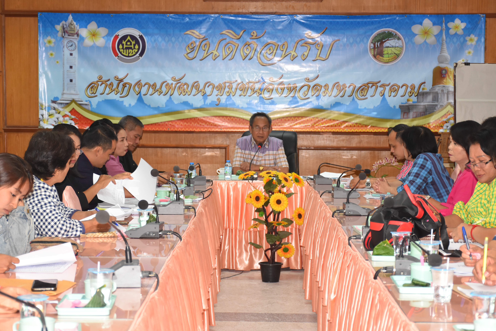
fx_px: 1006
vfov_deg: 18.7
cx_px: 246
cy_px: 164
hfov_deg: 27.7
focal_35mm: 73
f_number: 5
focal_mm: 48
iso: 800
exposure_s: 1/100
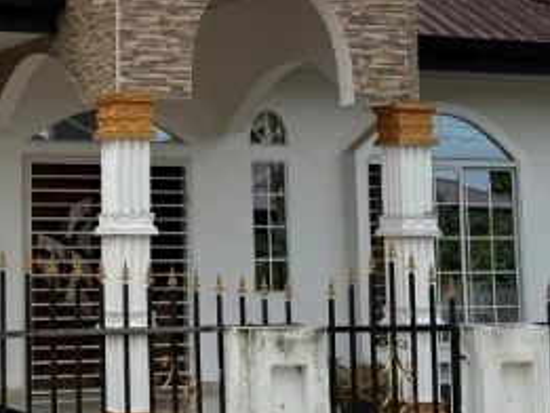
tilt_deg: +6.4
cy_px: 82
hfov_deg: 20.3
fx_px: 1494
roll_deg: -0.1
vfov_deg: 15.6
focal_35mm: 94
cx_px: 15
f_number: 1.78
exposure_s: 1/8130
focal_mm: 6.76
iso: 80
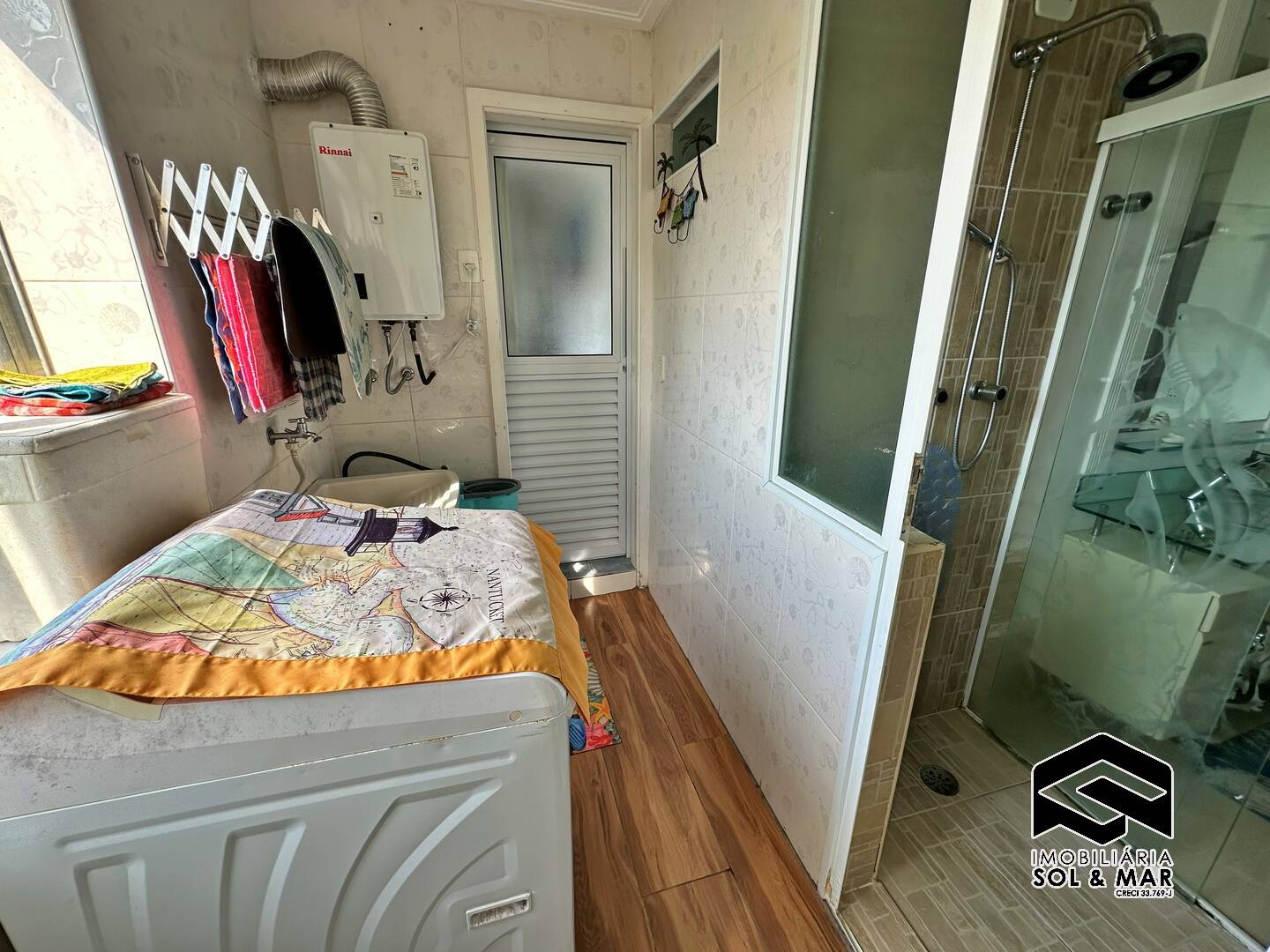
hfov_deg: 102.1
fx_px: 514
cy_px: 476
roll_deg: -0.4
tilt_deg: -17.6
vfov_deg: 85.7
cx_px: 635
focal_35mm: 14
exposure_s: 1/203
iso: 40
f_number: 2.2
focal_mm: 2.22
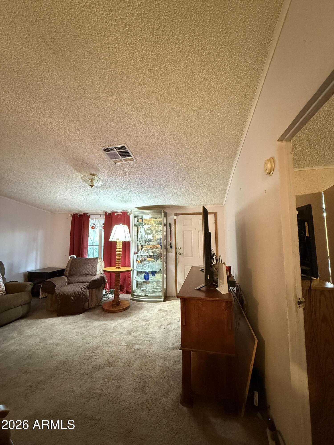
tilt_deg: +5.2
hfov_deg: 85.7
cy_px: 222
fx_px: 180
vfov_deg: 102.1
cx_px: 167
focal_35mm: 14
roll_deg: +0.0
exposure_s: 1/40
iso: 1000
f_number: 2.2
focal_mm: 2.22
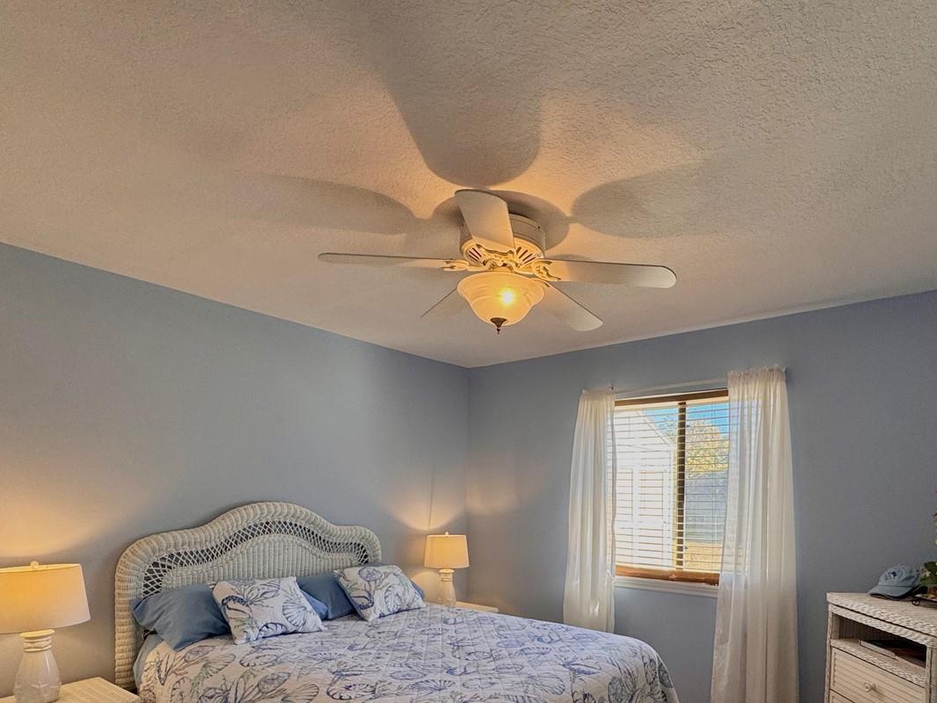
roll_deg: -0.1
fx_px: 568
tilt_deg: -1.2
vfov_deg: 60.5
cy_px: 513
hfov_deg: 78.6
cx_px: 528
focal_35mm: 21
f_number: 2.2
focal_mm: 2.22
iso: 100
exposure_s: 1/120
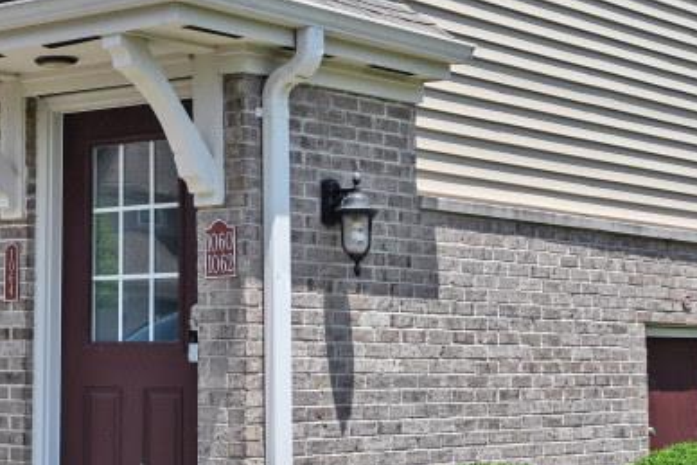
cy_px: 61
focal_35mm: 87
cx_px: 137
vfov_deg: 15.6
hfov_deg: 23.0
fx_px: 1684
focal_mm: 22.5
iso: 100
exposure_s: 1/400
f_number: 7.1
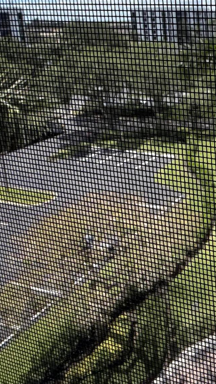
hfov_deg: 26.1
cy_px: 83
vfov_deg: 50.0
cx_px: 289
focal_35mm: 38
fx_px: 387
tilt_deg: -8.5
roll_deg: +1.6
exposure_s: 1/1145
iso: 50
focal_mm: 2.22
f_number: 2.2
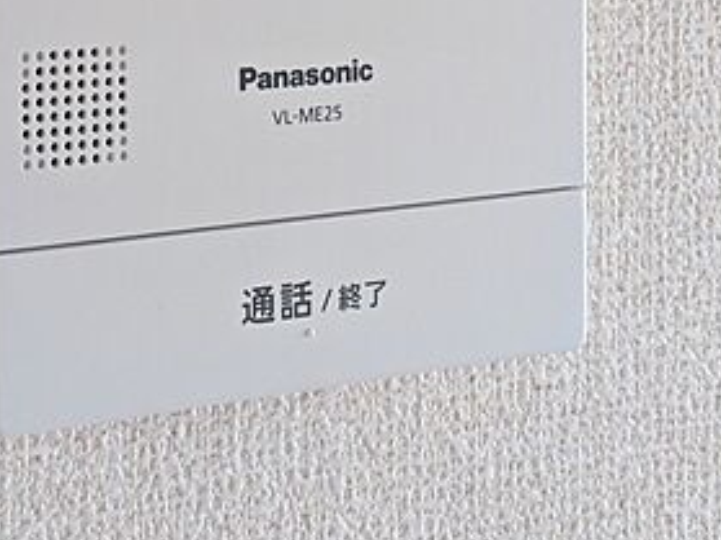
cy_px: -62
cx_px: 261
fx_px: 2436
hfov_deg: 16.8
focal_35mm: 117
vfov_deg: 12.4
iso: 267
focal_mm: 5.43
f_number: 1.89
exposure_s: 1/120
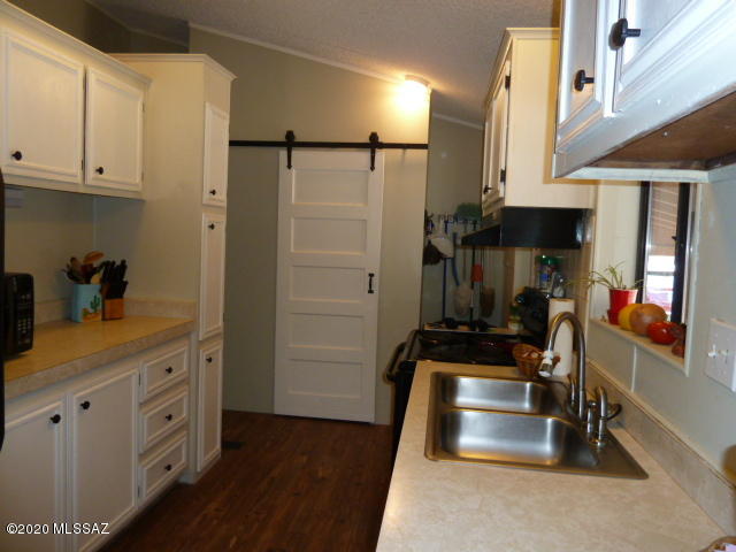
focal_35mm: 25
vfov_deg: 54.9
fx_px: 532
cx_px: 368
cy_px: 276
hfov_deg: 69.4
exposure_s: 1/30
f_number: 3.3
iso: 250
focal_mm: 4.1
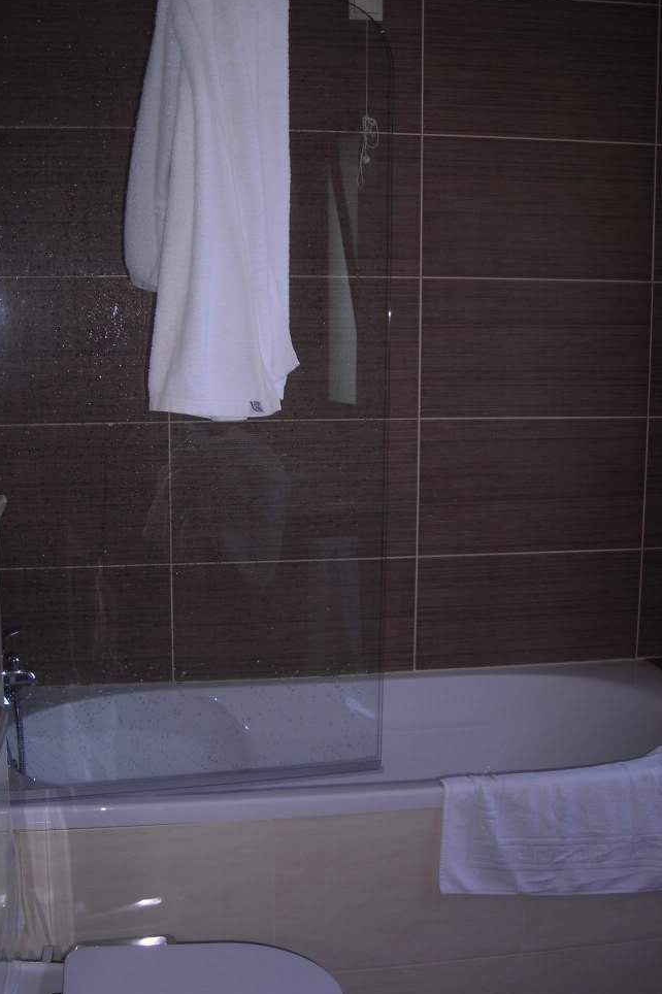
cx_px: 292
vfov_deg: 46.4
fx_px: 1159
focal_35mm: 42
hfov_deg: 31.8
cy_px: 489
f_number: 3.2
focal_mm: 6.3
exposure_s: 1/60.1
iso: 50
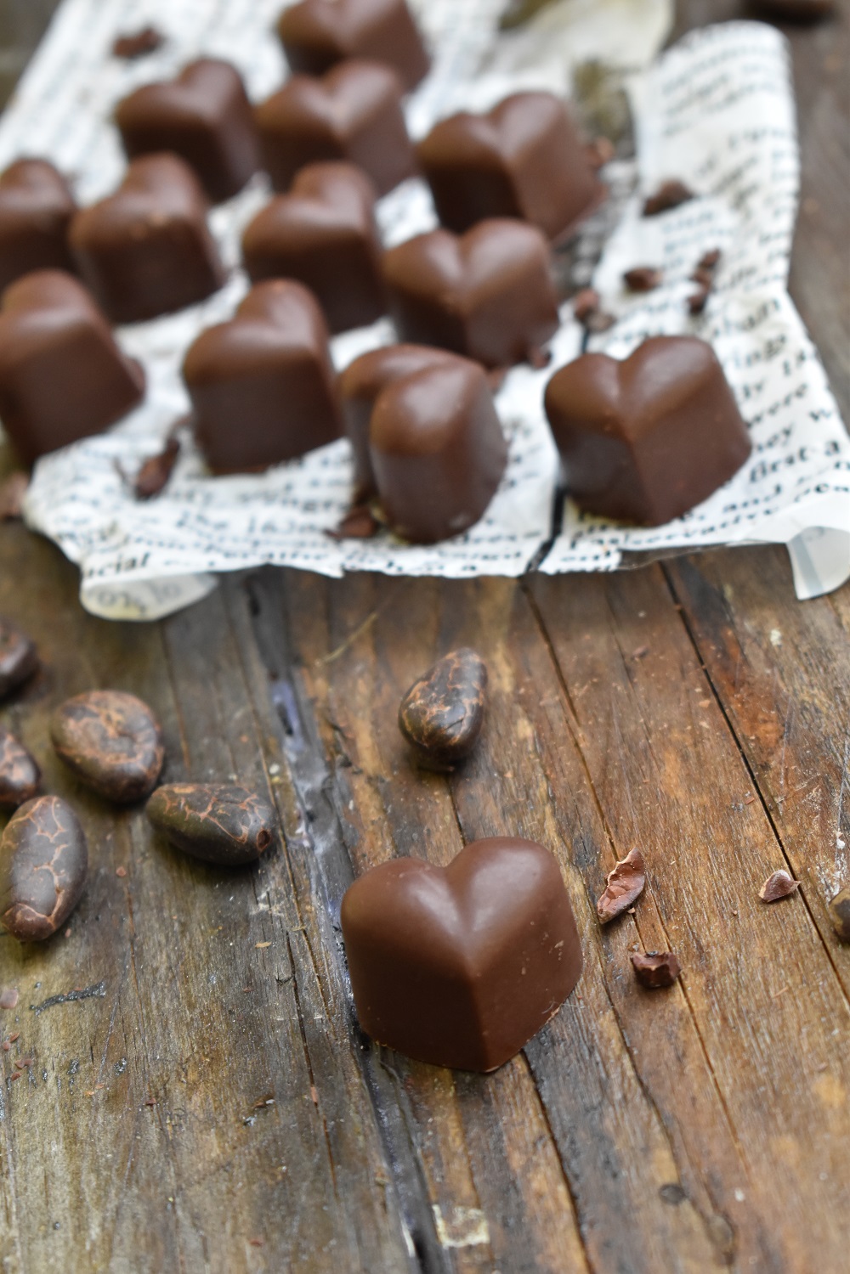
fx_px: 2922
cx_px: 425
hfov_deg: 16.6
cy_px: 637
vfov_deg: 24.6
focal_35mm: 82
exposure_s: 1/125
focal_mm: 55
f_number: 5.6
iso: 1100
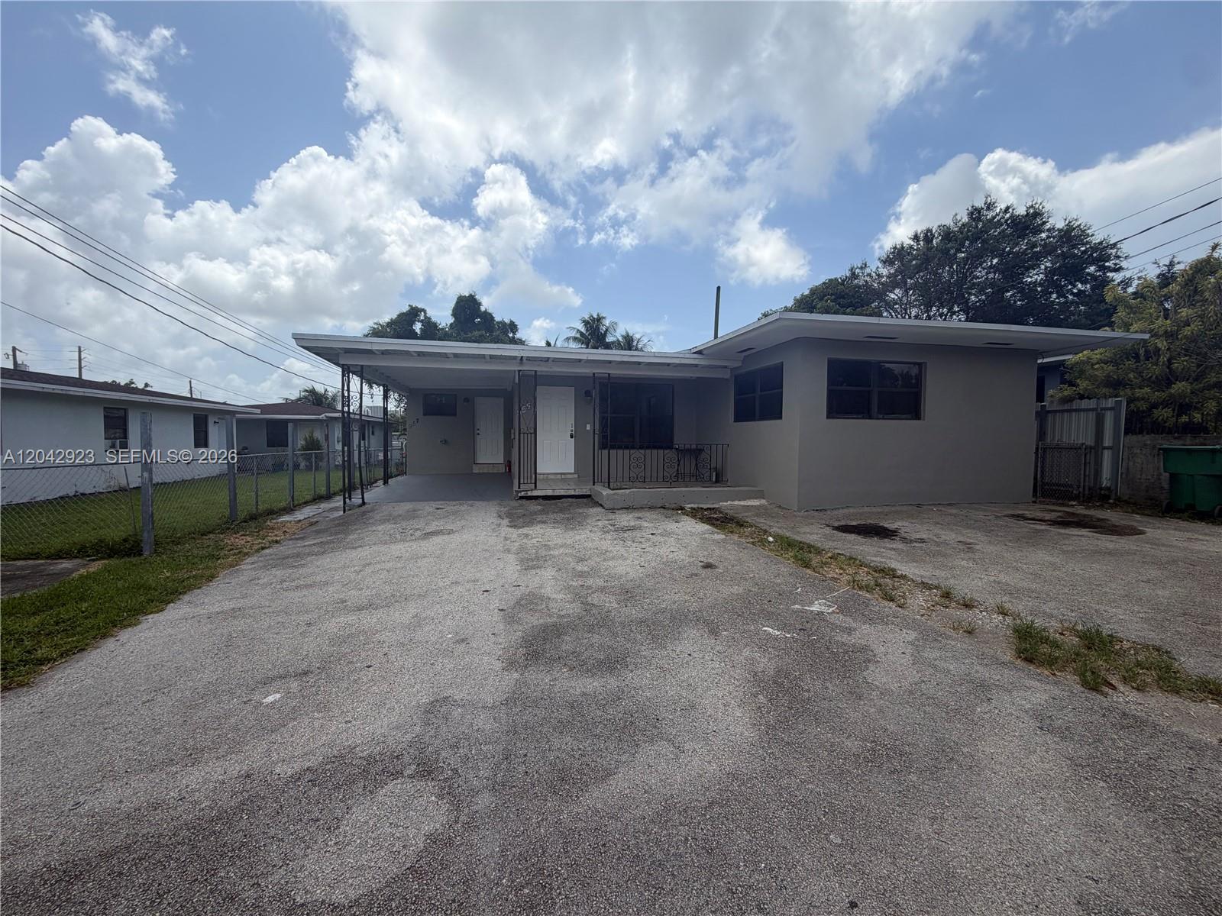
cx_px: 611
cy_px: 458
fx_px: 494
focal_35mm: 14
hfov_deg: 102.1
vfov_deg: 85.7
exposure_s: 1/1211
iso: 20
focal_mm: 2.22
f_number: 2.2
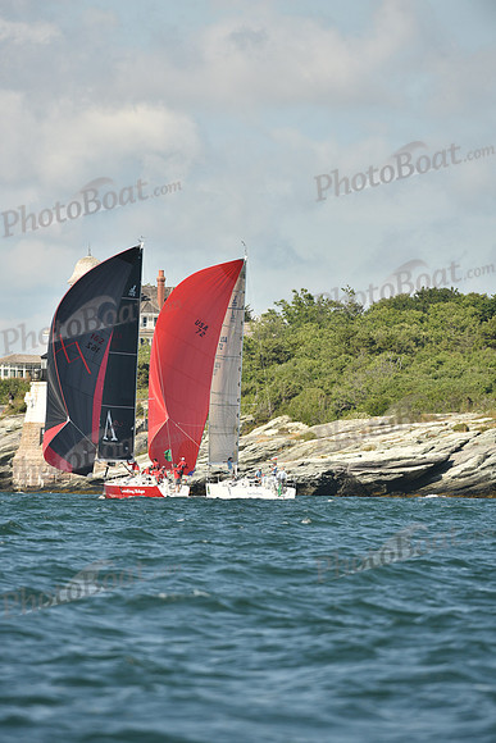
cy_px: 372
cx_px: 248
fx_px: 8261
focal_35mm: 400
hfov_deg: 3.4
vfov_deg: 5.2
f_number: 6.3
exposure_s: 1/1000
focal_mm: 400
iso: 250
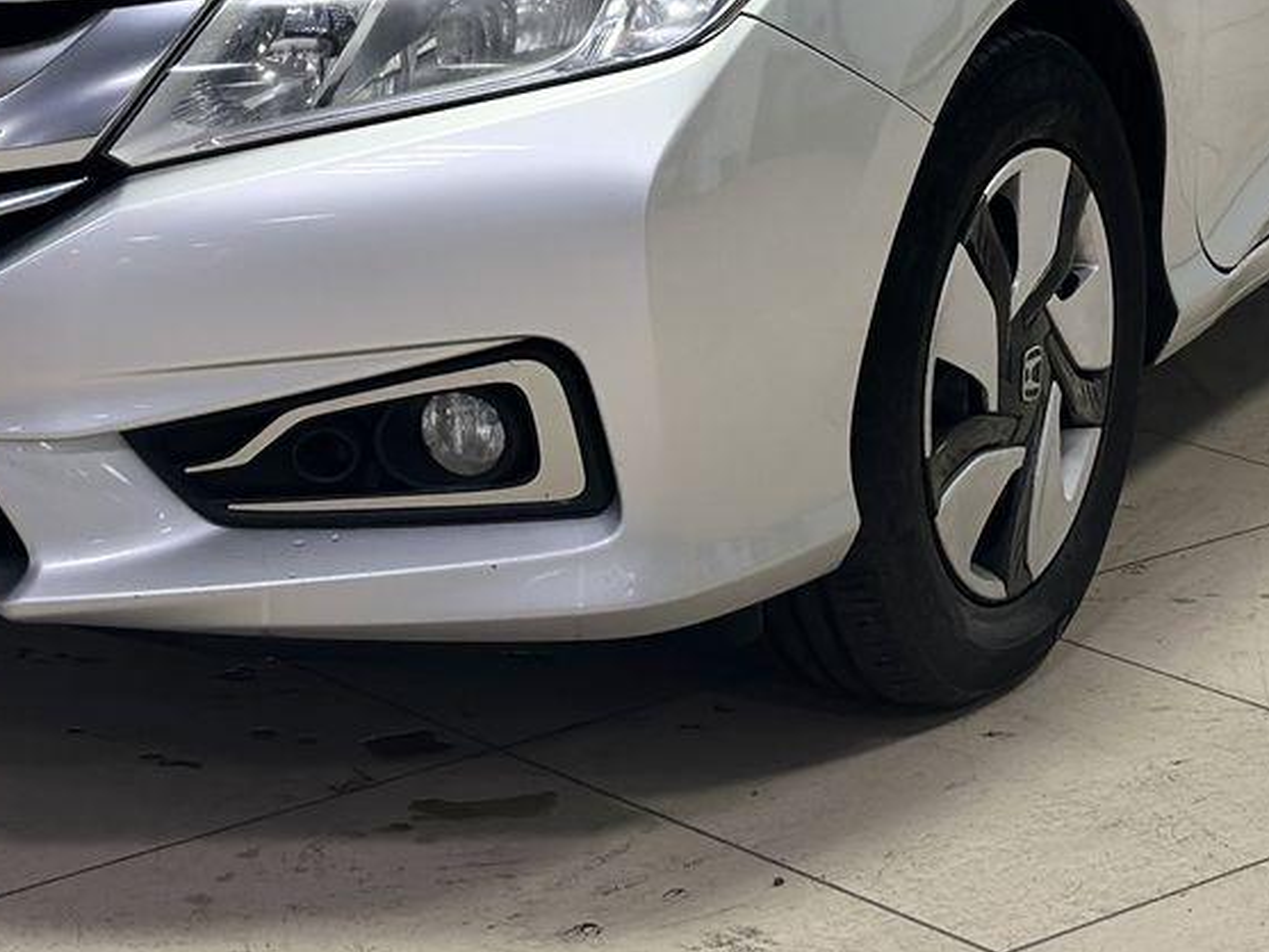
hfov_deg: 15.9
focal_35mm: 124
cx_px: 517
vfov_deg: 11.7
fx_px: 4547
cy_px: -141
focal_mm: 6.86
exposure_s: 1/100
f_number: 1.78
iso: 64
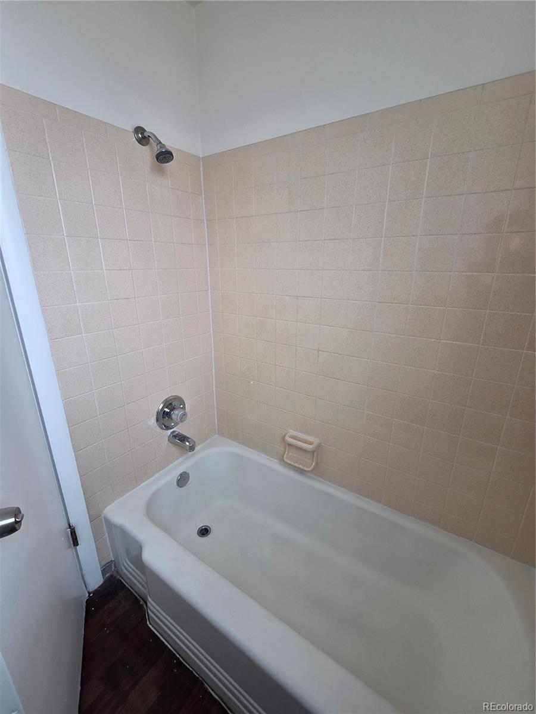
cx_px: 268
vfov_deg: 106.2
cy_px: 357
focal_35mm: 13
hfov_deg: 89.9
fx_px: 268
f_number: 2.2
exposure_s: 1/120
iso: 125
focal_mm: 2.2
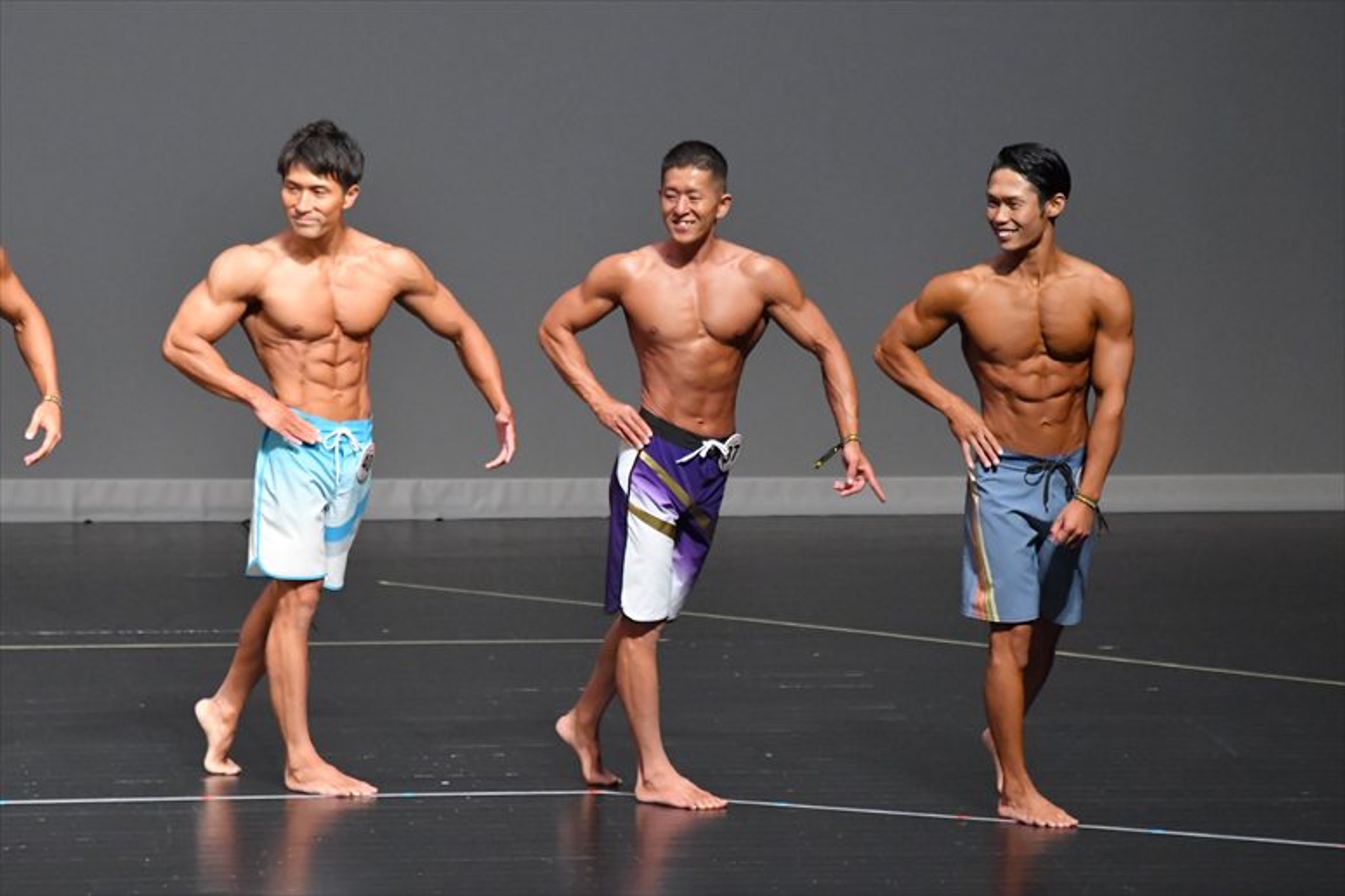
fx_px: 11203
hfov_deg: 6.9
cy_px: 448
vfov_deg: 4.6
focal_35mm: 300
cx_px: 672
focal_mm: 200
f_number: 5.6
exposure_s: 1/400
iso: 9000
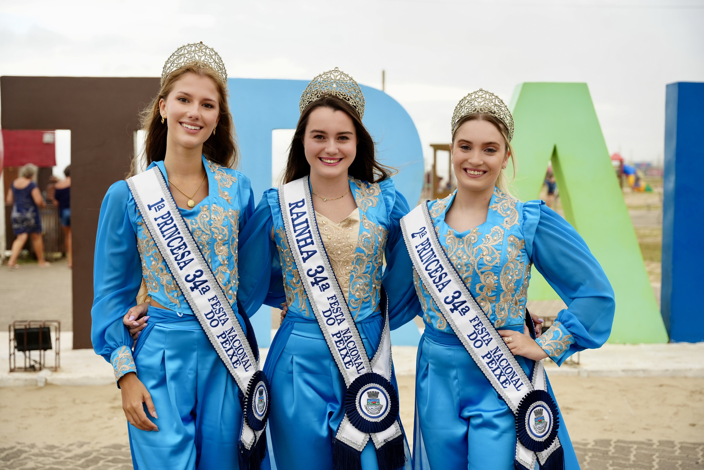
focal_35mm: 52
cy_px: 235
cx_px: 352
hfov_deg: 38.3
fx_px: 1015
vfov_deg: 26.0
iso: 500
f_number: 3.5
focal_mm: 51.9
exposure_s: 1/200
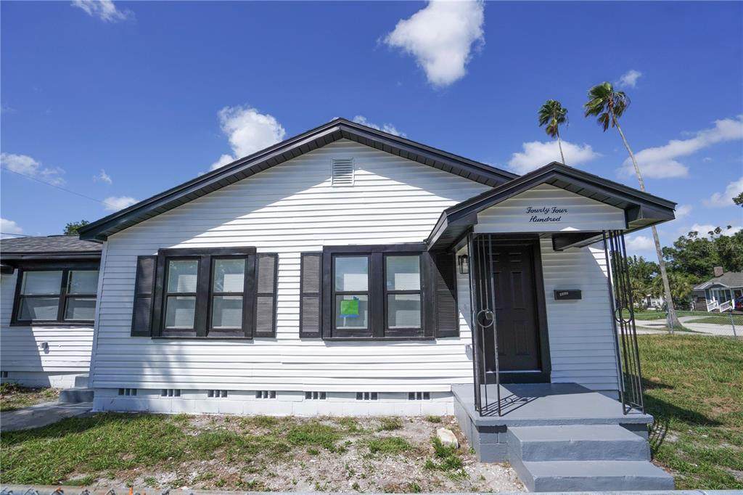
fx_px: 330
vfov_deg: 73.7
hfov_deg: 96.8
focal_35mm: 16
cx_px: 372
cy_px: 248
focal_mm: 16
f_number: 7.1
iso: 320
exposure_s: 1/2500
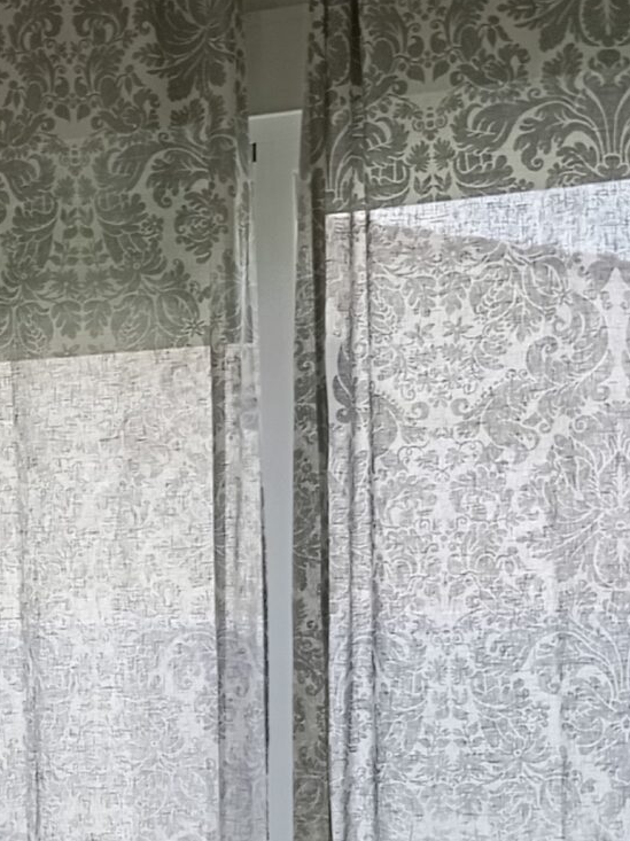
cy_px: 799
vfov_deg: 19.6
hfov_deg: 14.1
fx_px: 2380
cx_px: -336
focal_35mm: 98
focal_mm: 4.27
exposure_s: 1/50
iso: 114
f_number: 1.8
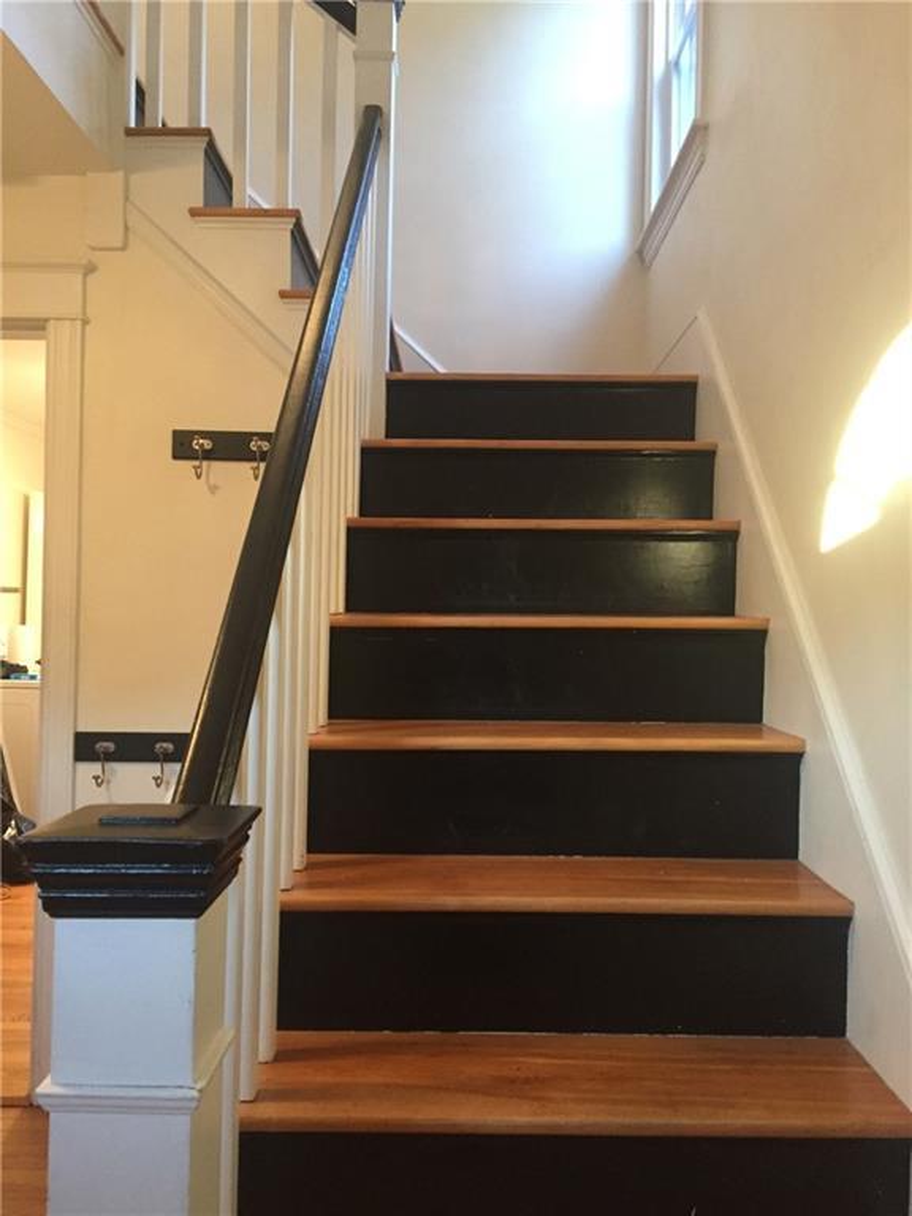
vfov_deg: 61.7
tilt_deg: +1.2
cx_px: 456
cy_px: 608
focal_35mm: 29
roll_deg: -1.2
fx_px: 1019
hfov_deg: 48.2
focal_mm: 4.15
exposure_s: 1/20
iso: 250
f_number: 2.2
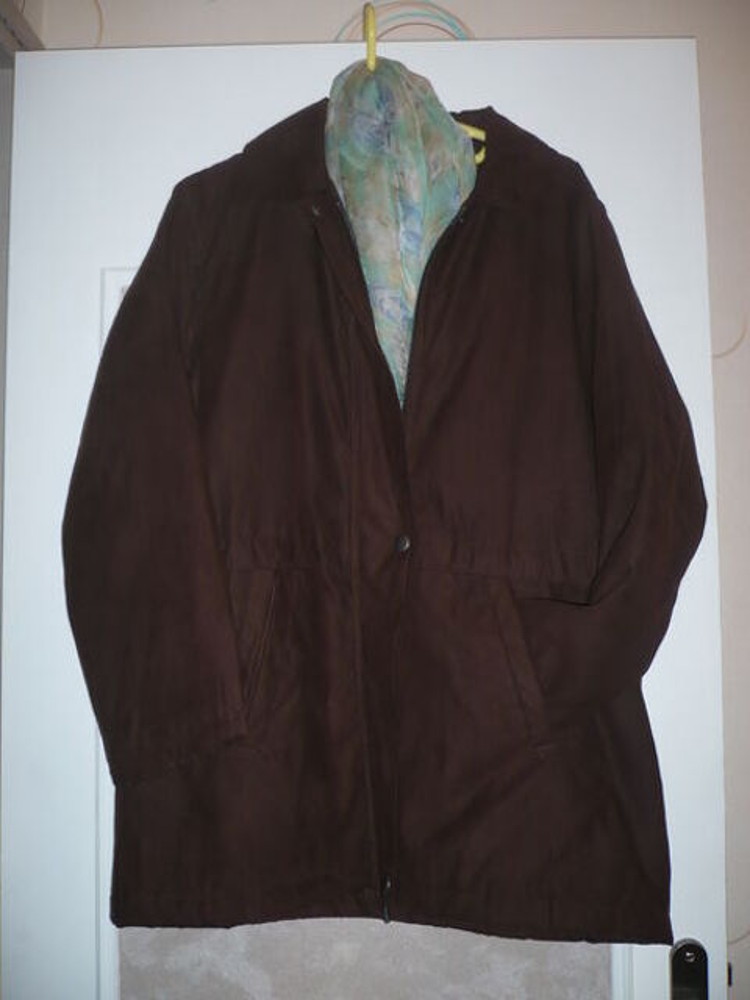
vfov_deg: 52.6
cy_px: 500
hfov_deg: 40.7
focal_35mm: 35
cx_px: 375
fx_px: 1011
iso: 100
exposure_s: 1/30
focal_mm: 5.8
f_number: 2.8
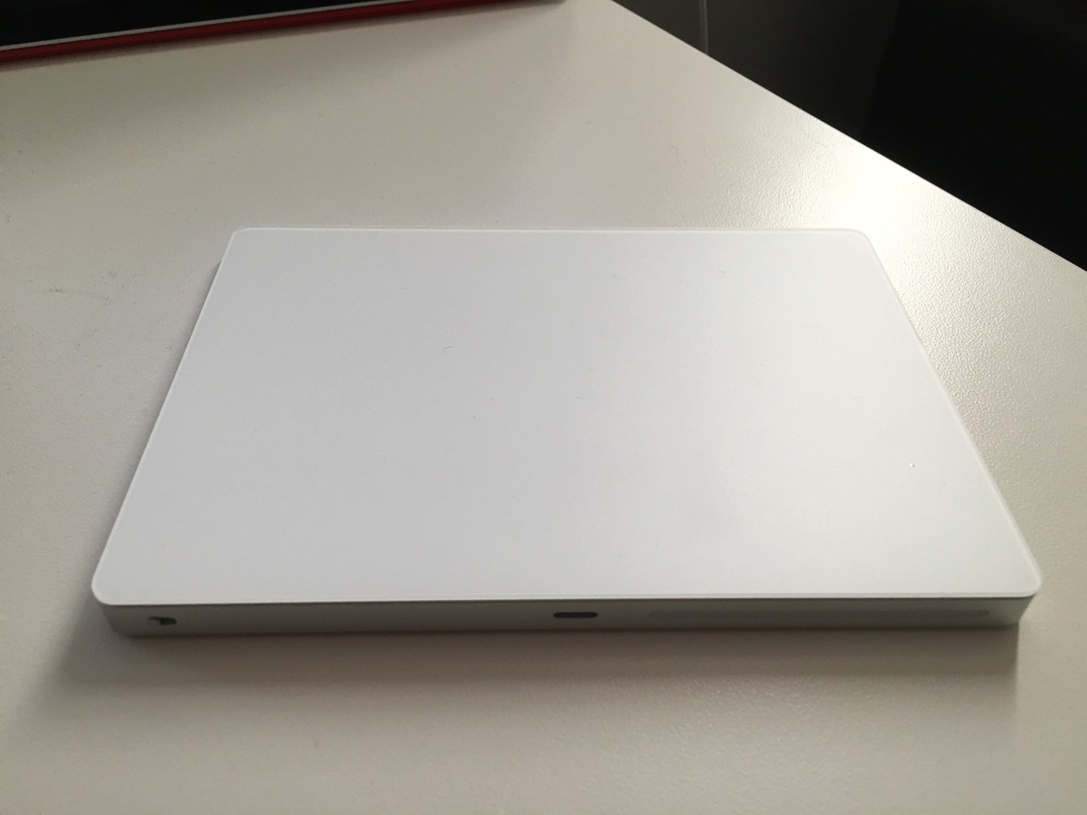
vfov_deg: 48.2
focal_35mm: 29
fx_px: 911
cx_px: 544
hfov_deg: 61.7
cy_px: 408
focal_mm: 4.15
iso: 40
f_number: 2.2
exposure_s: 1/30
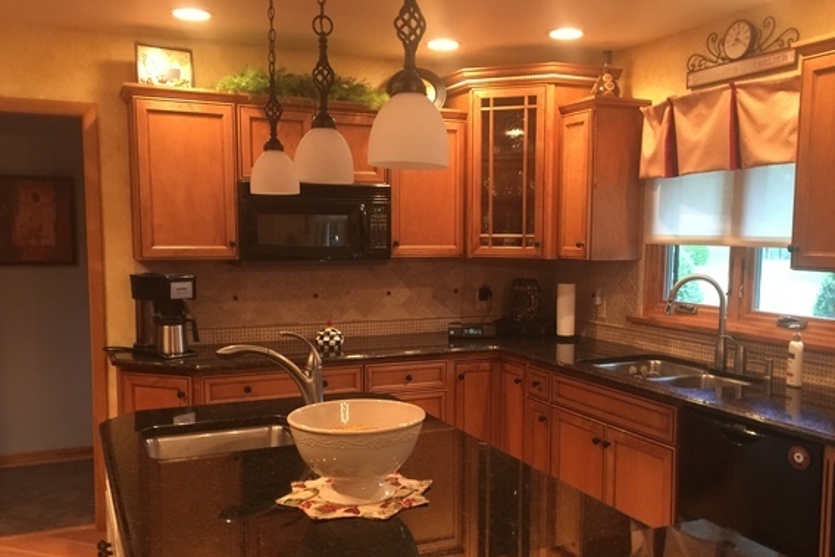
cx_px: 448
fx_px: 789
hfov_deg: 55.7
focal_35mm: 34
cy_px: 315
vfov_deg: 38.8
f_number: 2.2
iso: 125
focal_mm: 4.15
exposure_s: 1/15
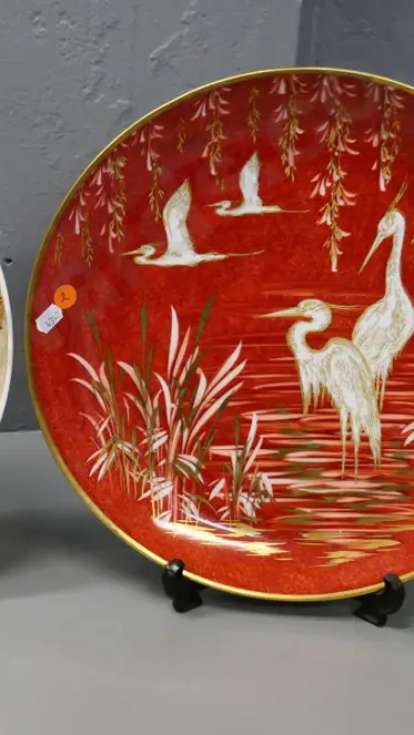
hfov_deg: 16.1
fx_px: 1444
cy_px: 320
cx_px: 43
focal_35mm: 74
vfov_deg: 28.6
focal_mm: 22
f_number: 5
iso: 3200
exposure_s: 1/200
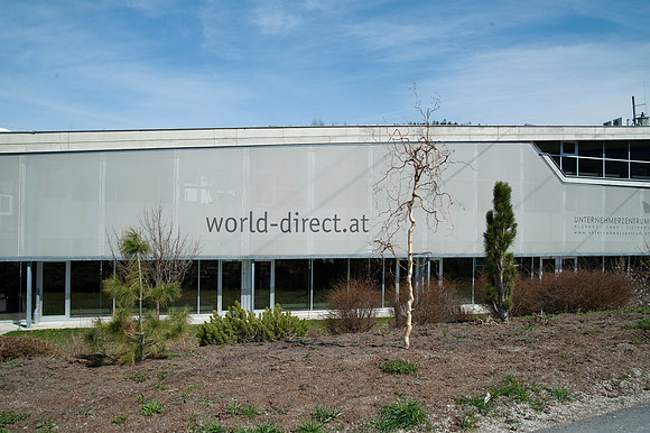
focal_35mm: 28
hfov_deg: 65.5
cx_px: 325
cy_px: 216
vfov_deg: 46.4
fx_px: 505
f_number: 11
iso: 200
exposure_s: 1/500
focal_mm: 28
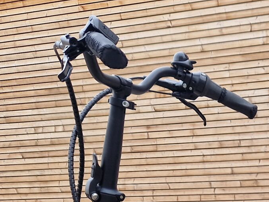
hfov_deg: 20.7
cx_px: 340
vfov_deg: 14.7
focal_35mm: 87
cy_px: 373
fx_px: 676
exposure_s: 1/180
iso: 50
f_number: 1.8
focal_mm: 5.4
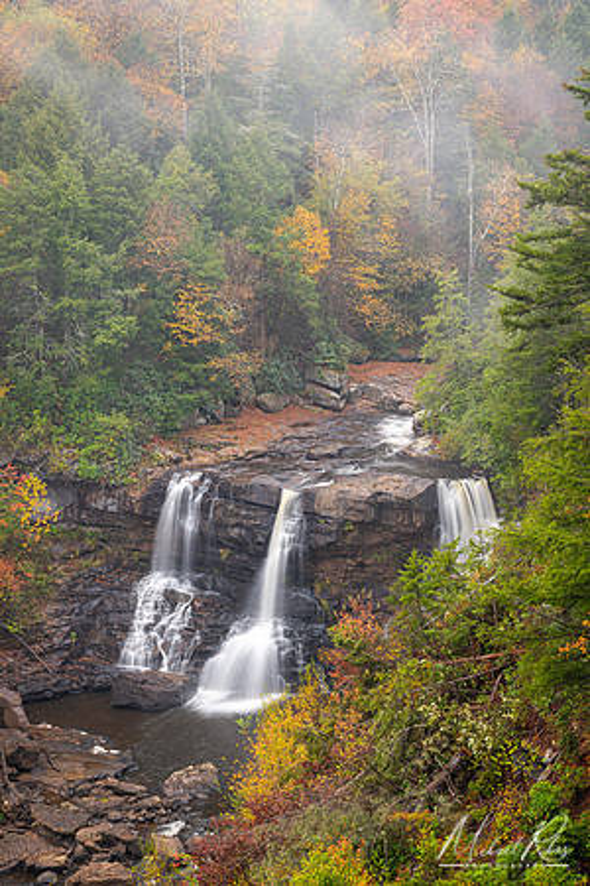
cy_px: 443
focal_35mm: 78
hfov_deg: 17.5
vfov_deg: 26.0
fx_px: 1917
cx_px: 295
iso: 64
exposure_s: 1/1.67
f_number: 13
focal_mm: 78
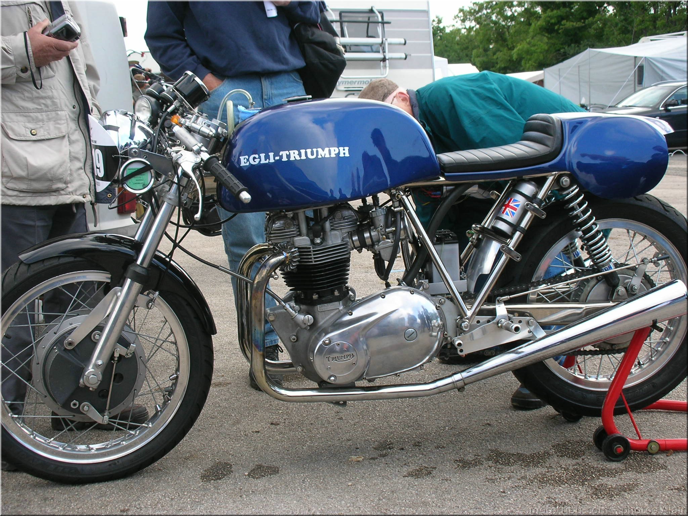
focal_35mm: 53
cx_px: 344
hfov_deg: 36.2
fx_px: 1053
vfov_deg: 27.5
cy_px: 258
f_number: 3.7
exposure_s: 1/132
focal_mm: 8.8
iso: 50
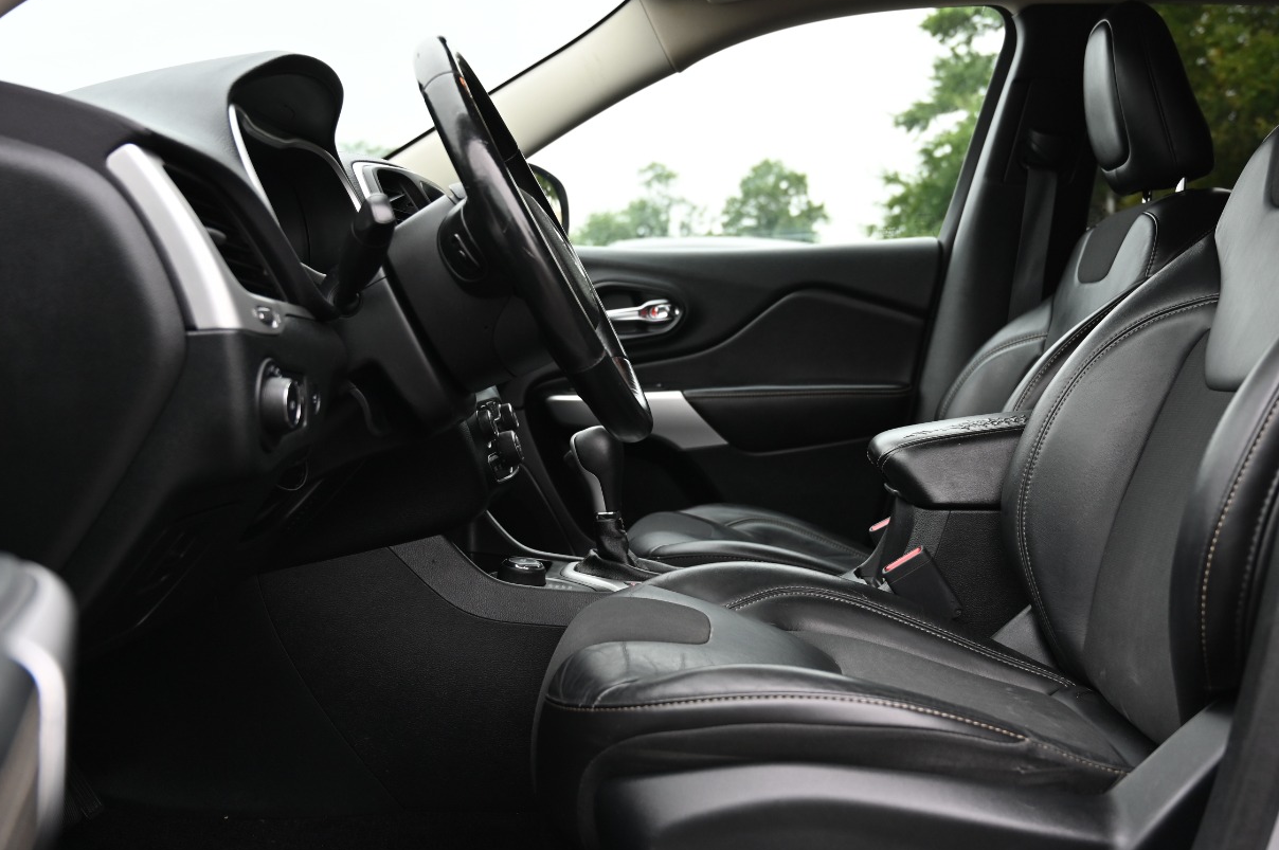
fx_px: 1408
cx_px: 682
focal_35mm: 40
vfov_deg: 33.6
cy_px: 395
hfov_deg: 48.8
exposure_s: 1/250
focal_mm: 29.5
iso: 360
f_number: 4
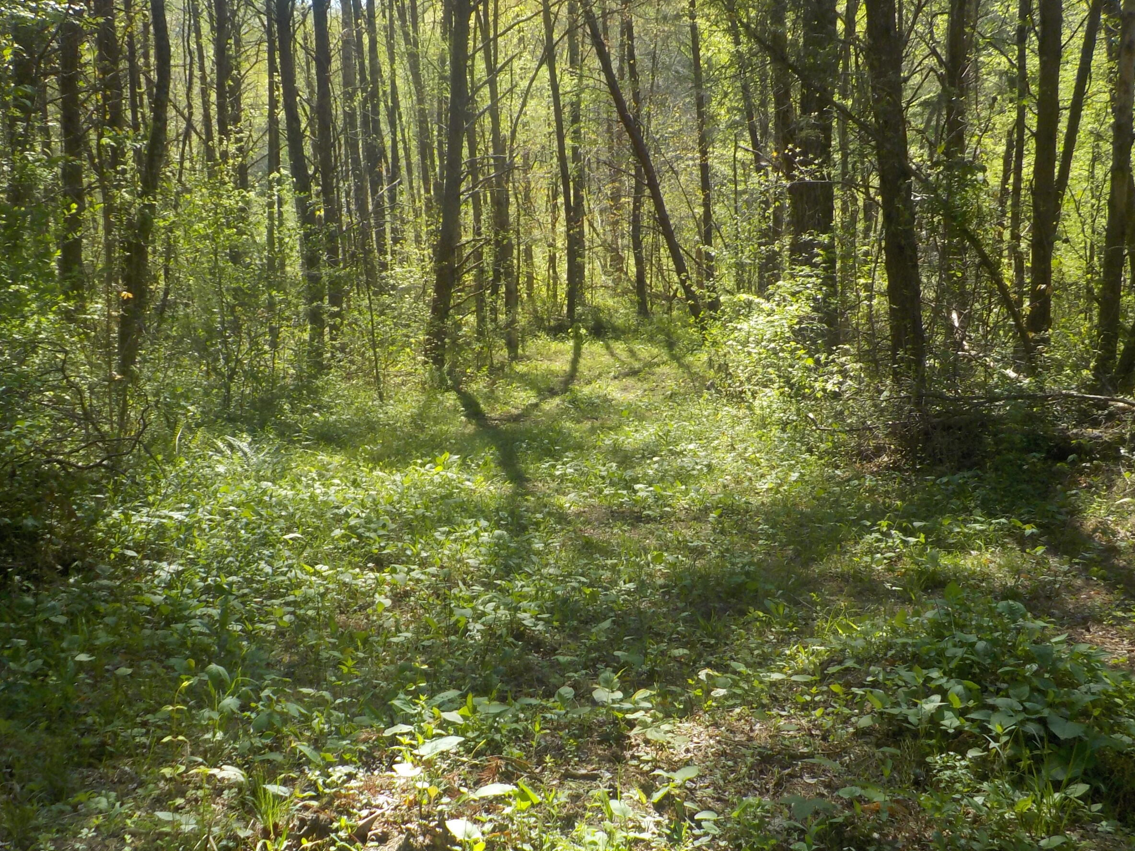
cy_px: 494
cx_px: 566
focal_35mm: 38
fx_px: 1246
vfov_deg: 37.6
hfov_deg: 49.0
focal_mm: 4.1
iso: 125
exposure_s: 1/400
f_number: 3.3
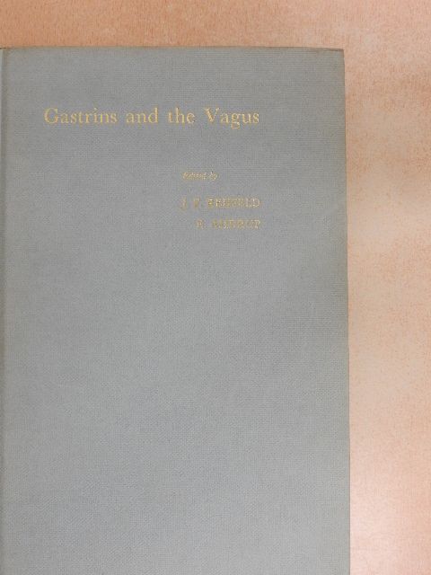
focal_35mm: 35
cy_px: 288
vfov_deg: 52.6
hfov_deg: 40.7
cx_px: 216
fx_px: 581
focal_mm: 6.3
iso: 500
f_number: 3.8
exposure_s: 1/60
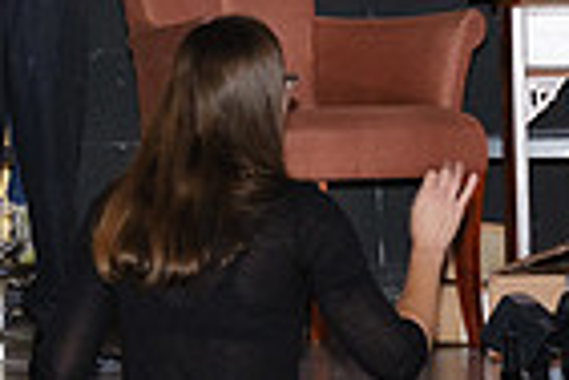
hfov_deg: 3.9
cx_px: -577
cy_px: -398
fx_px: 8187
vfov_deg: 2.6
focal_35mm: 518
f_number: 5.6
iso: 1600
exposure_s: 1/125
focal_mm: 83.8
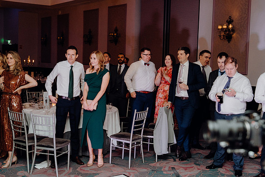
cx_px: 132
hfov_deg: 39.6
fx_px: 368
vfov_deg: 27.0
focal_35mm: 50
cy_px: 88
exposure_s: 1/160
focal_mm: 50
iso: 2500
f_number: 3.5
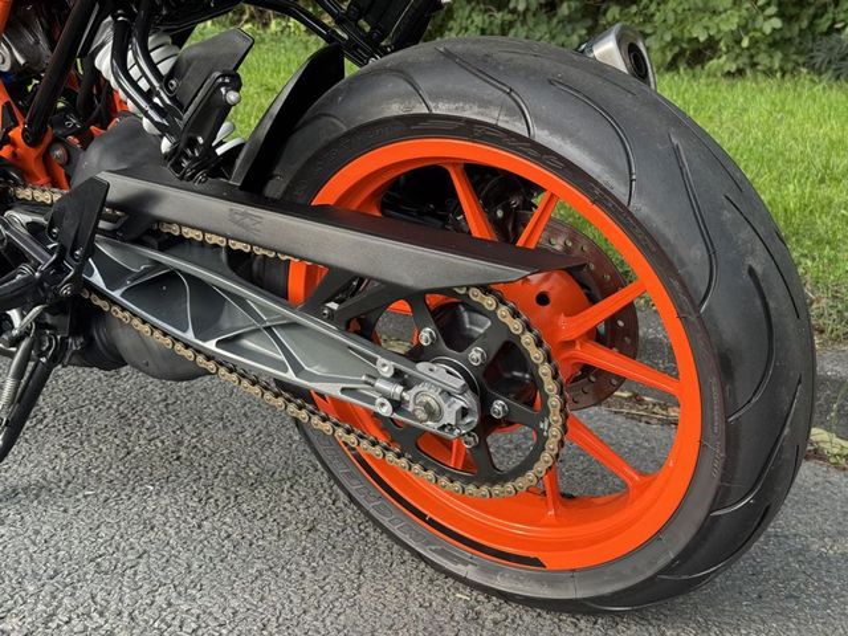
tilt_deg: -16.9
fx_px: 1176
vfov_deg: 30.3
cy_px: 318
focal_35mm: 48
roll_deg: -1.6
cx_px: 424
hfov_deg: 39.7
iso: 64
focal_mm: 6.76
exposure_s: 1/219
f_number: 1.78
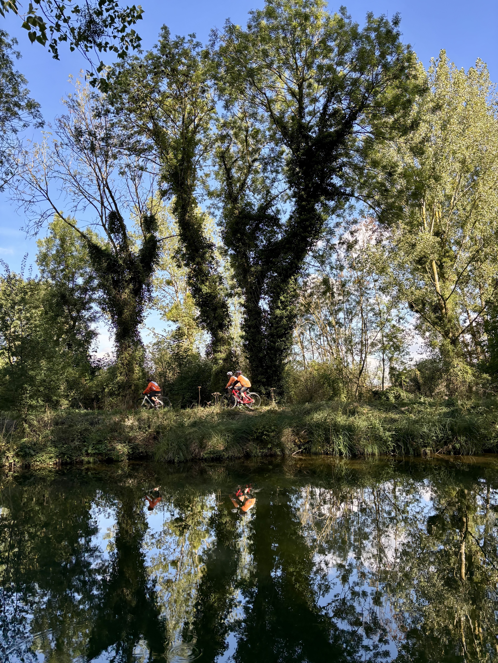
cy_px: 332
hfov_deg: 53.1
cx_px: 249
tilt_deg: +6.8
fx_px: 499
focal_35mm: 26
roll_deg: +1.8
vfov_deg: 67.3
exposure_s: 1/618
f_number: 1.6
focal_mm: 5.96
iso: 50
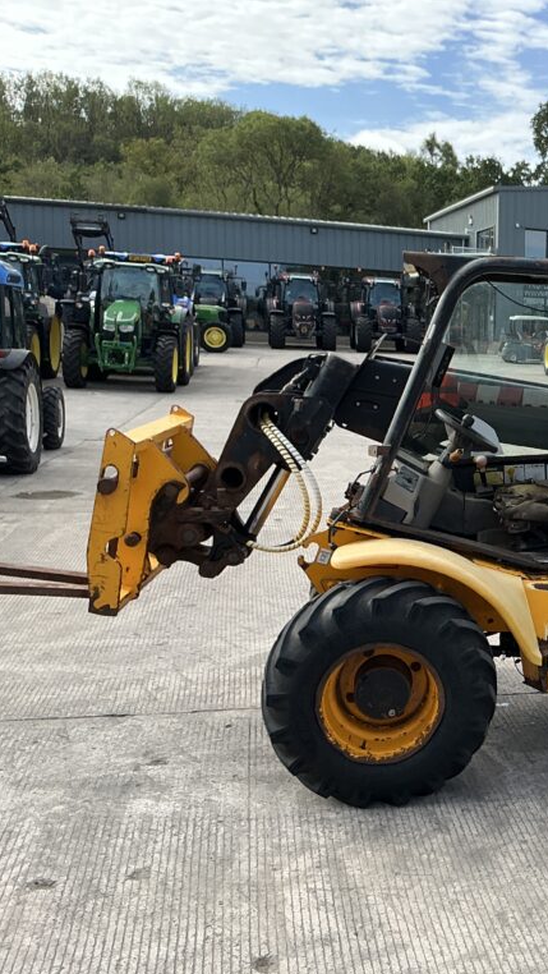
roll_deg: -1.9
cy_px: 490
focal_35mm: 41
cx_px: 626
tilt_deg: -3.9
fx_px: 1058
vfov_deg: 49.4
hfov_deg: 26.4
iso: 25
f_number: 1.8
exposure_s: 1/883
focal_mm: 3
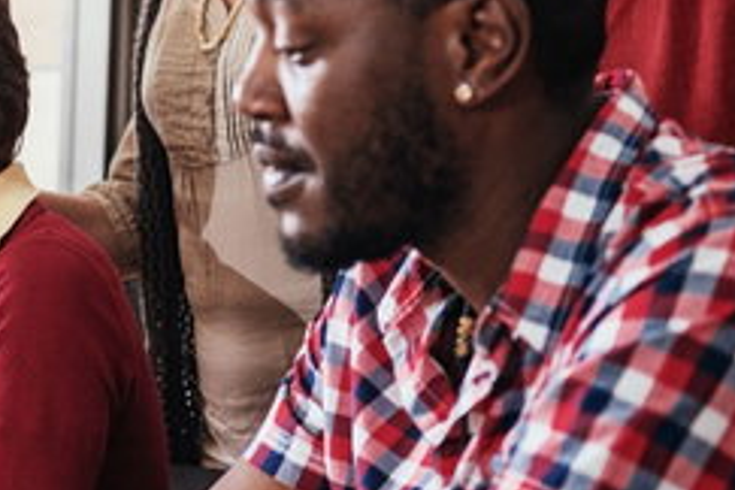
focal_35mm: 153
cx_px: -109
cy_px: 129
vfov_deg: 9.0
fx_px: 3124
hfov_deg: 13.1
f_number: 2.8
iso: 500
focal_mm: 58
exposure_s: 1/200
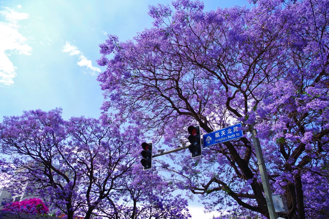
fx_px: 219
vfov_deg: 53.1
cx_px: 164
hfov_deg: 73.8
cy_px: 110
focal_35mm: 24
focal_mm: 16
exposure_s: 1/400
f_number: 4
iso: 100
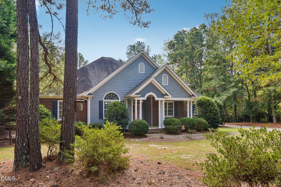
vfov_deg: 59.5
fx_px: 164
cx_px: 140
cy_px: 94
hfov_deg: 81.2
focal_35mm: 21
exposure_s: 1/250
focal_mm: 21
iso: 360
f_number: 8
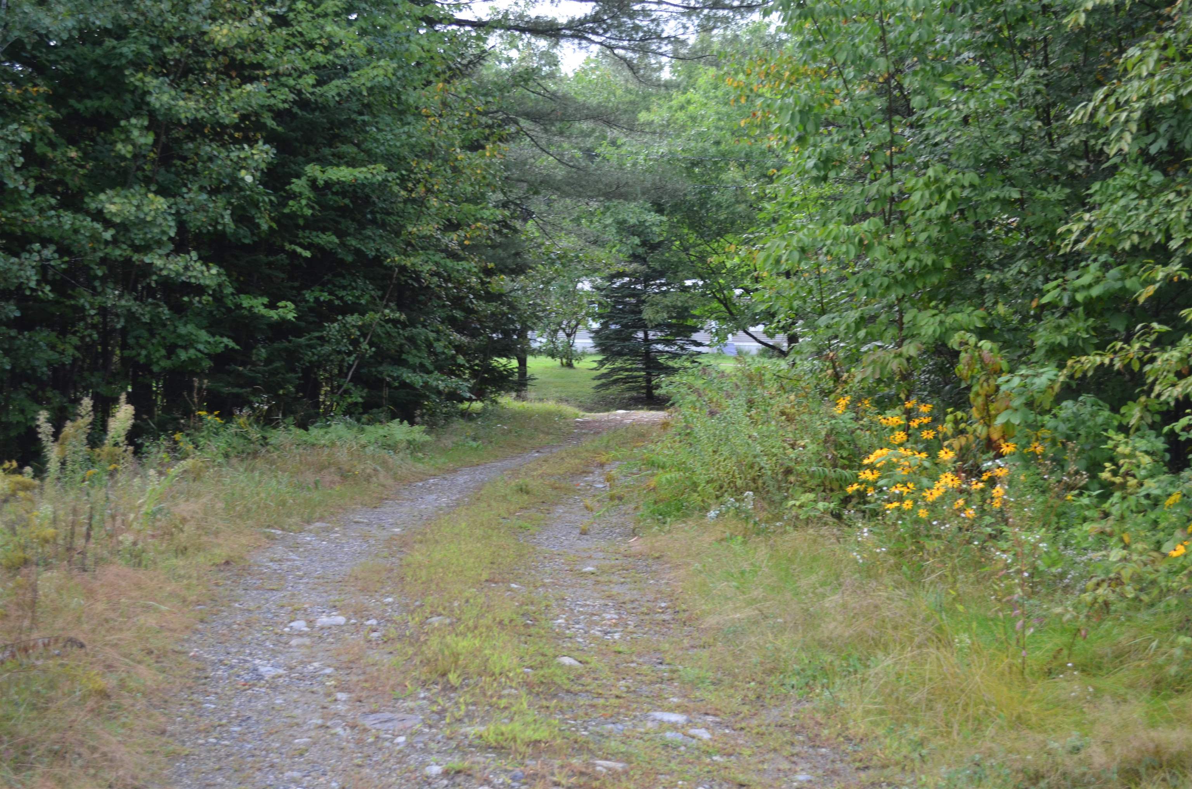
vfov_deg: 25.6
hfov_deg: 37.9
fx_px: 1735
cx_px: 596
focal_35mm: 52
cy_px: 394
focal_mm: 35
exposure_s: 1/80
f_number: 5
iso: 400
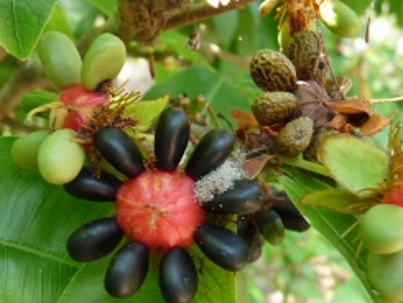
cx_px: 138
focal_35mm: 44
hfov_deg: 42.4
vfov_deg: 32.2
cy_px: 231
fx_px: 512
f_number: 2.8
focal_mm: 4.8
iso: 100
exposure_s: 1/30
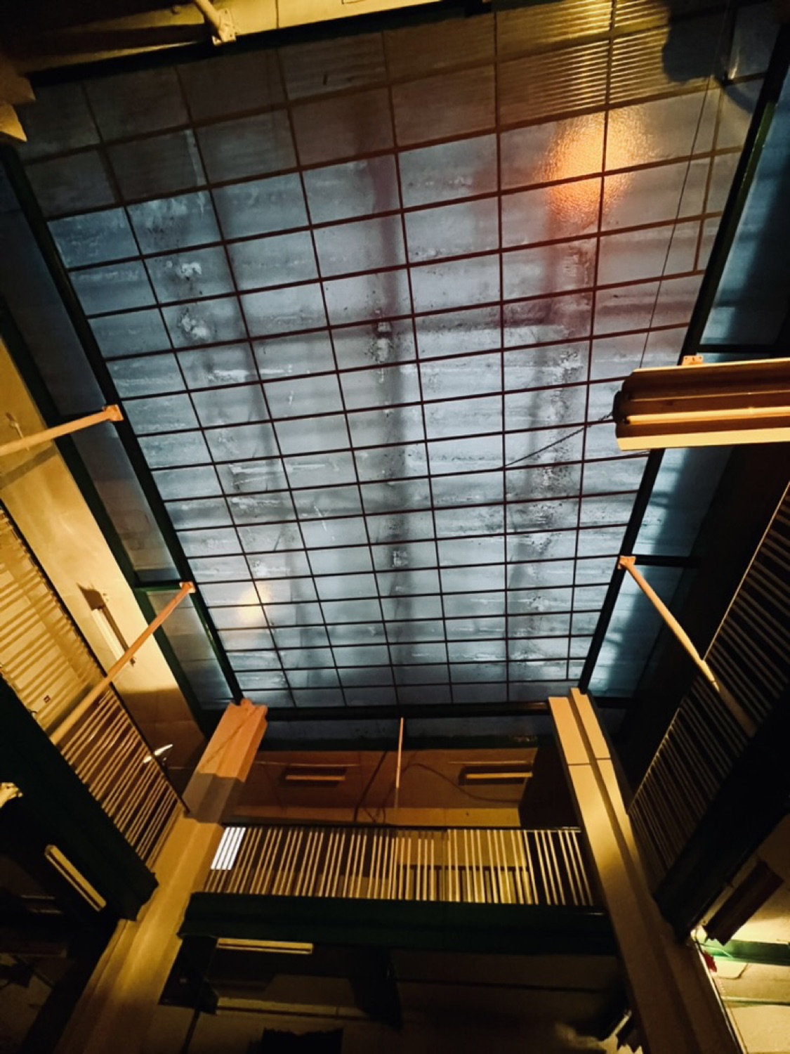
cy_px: 527
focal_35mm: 13
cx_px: 395
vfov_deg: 106.2
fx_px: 396
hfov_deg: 89.9
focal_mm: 1.57
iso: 1250
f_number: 1.8
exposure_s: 1/25
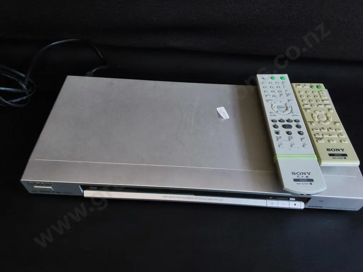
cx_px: 182
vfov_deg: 51.4
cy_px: 136
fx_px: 283
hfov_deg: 65.3
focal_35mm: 27
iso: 200
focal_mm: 2.87
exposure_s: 1/120
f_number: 2
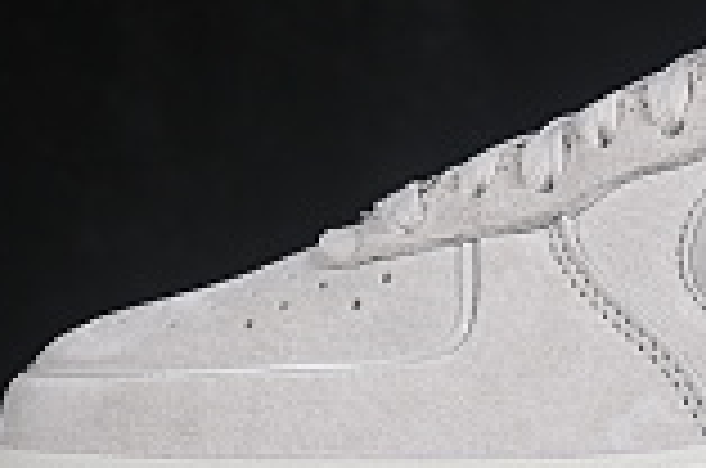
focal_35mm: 239
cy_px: 155
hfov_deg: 8.6
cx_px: 773
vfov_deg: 5.7
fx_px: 4678
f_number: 8
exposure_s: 1/80
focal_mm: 50
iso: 160
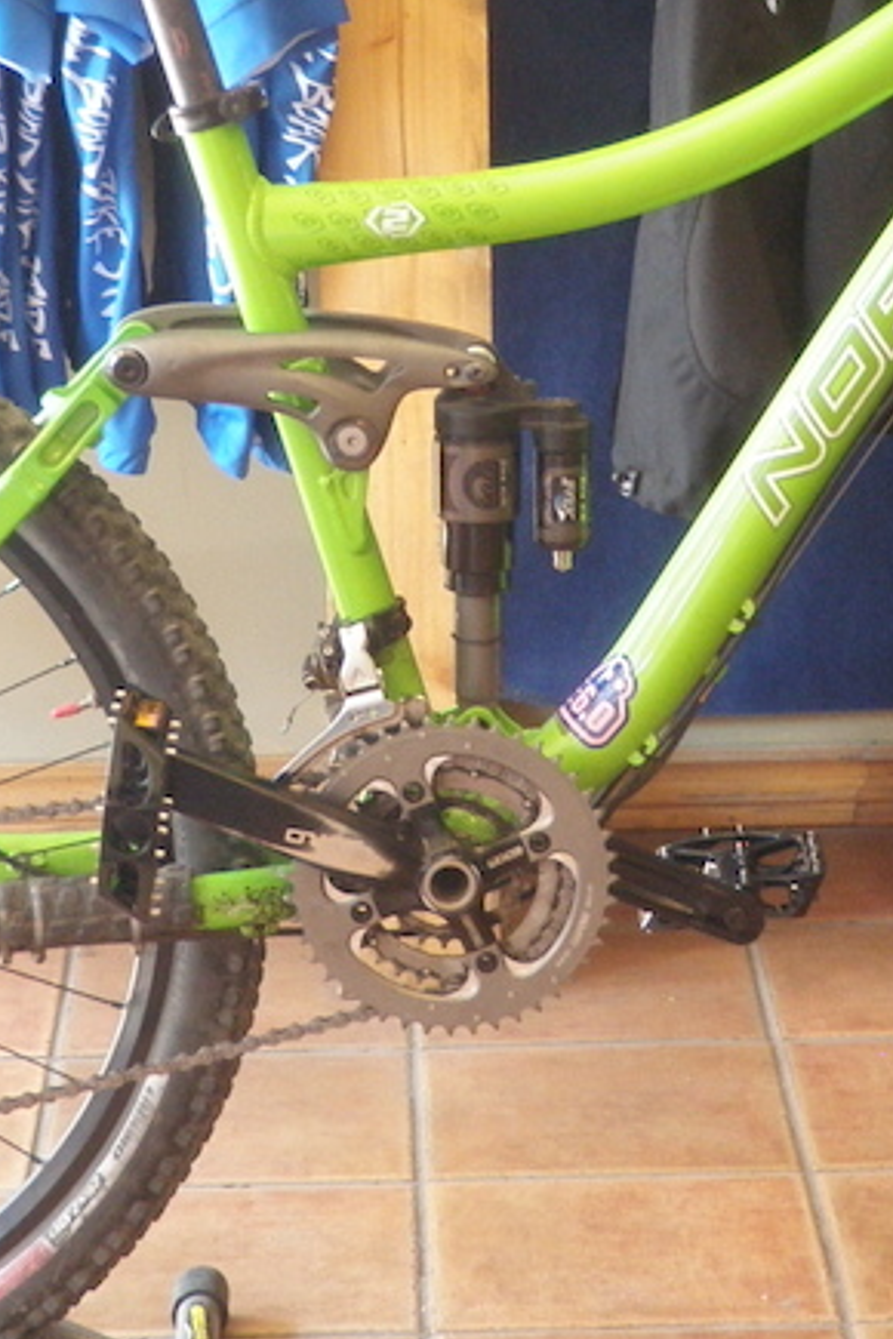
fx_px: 4465
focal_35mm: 120
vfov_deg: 17.1
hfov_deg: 11.4
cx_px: 628
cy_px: 545
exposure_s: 1/6
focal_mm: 8.89
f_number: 4.4
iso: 200
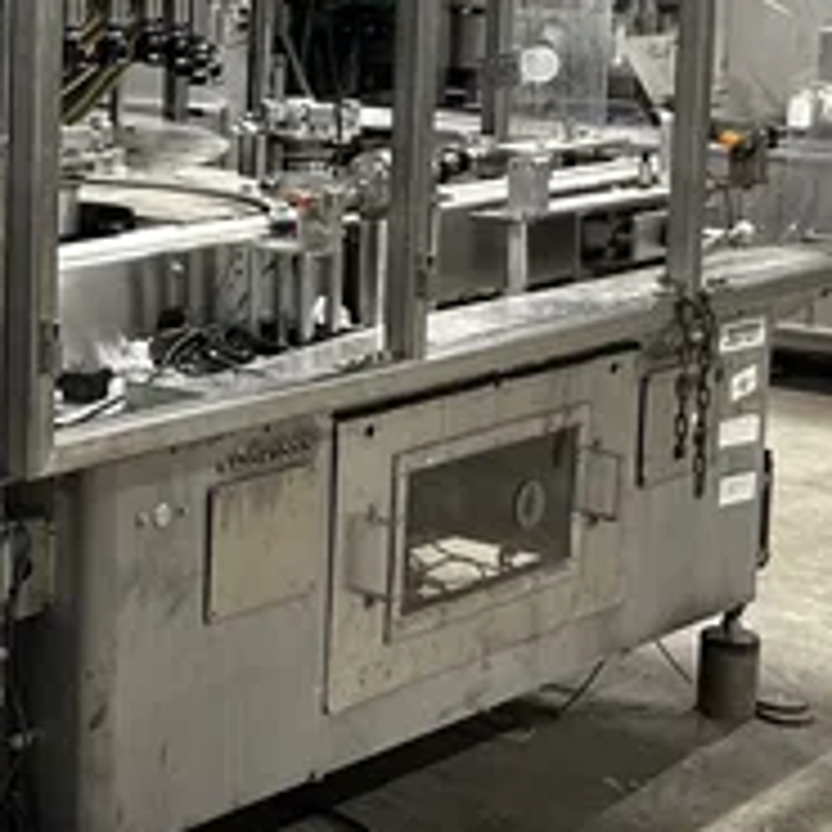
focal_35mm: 86
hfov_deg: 18.2
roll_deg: +0.4
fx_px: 2339
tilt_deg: -9.2
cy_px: 169
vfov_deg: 20.0
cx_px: -373
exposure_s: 1/60
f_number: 1.78
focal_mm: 6.86
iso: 160
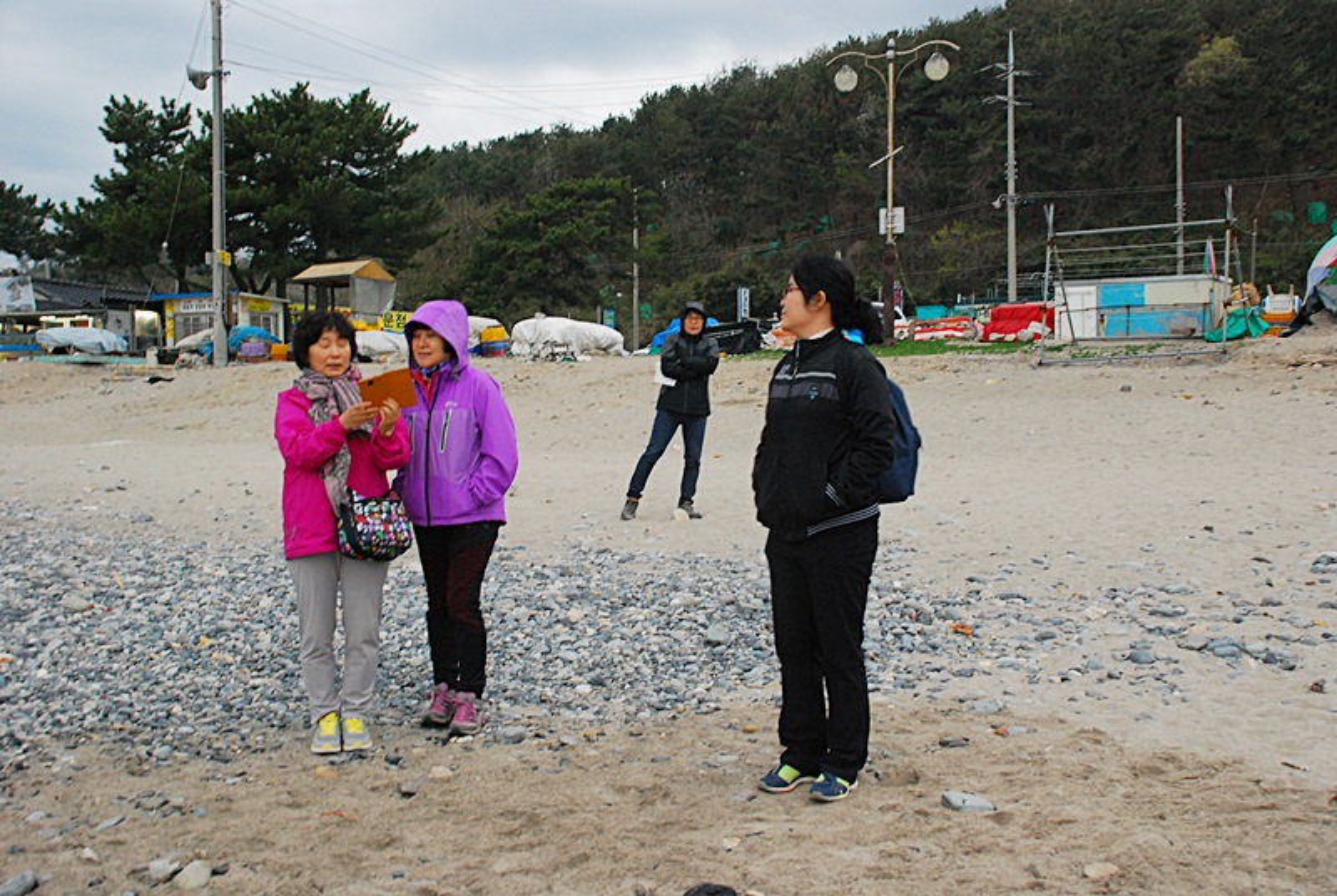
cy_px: 448
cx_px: 668
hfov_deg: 49.5
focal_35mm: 39
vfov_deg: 34.3
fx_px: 1451
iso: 900
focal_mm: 26
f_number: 6.3
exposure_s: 1/30
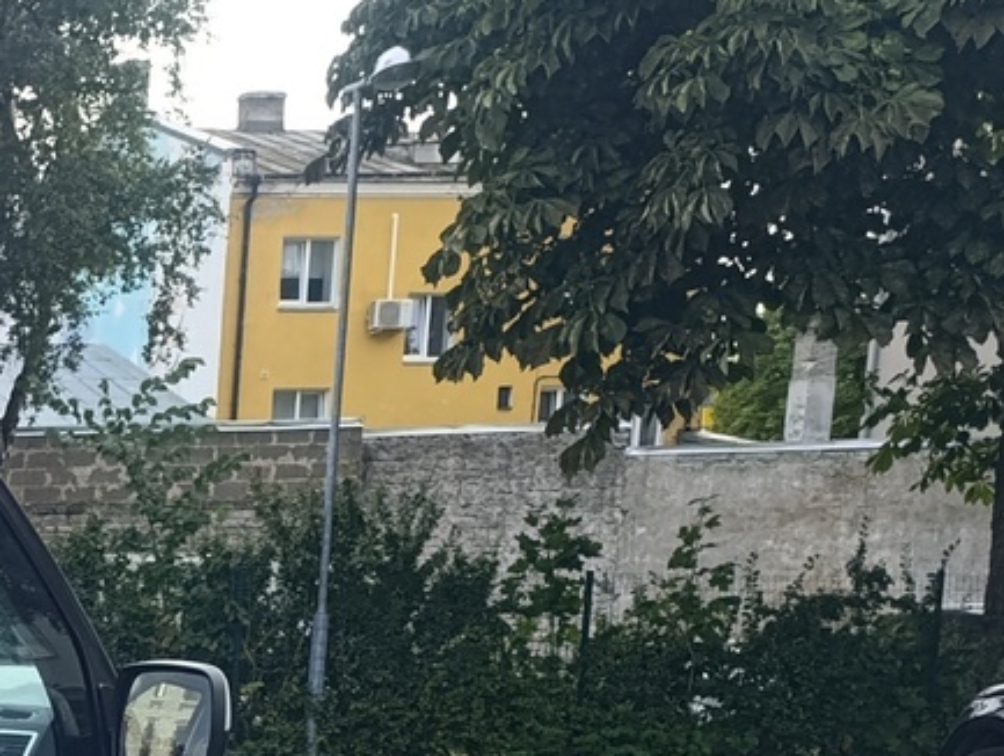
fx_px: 2469
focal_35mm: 85
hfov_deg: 18.9
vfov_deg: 15.6
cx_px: -686
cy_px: 1237
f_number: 1.6
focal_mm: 6.14
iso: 50
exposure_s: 1/100
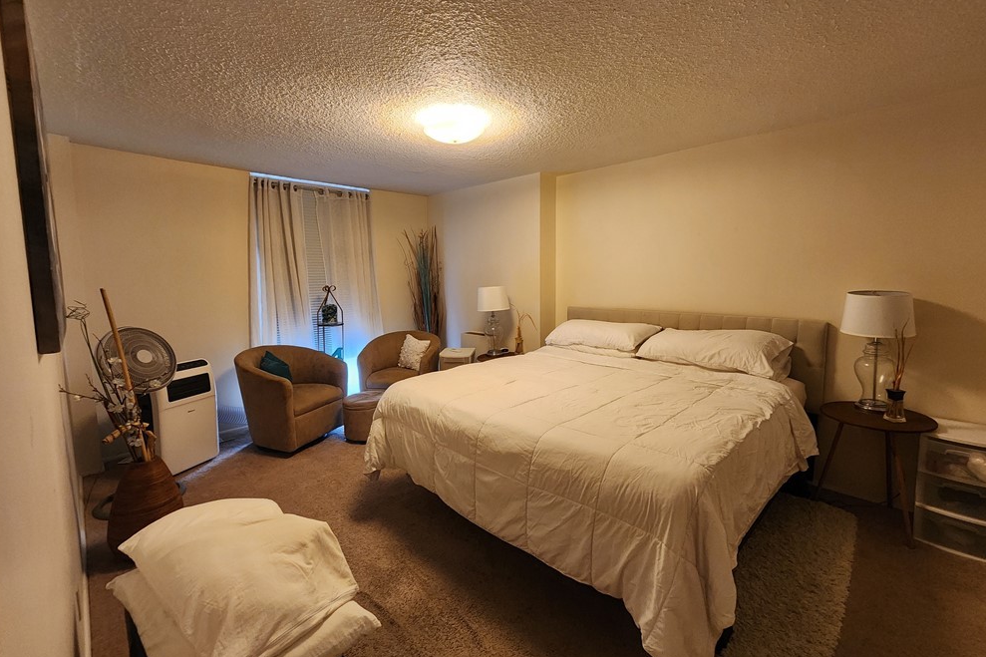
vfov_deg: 81.1
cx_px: 500
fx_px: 383
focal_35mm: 14
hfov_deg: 104.3
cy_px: 311
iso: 400
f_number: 2.2
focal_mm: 2.2
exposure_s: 1/40
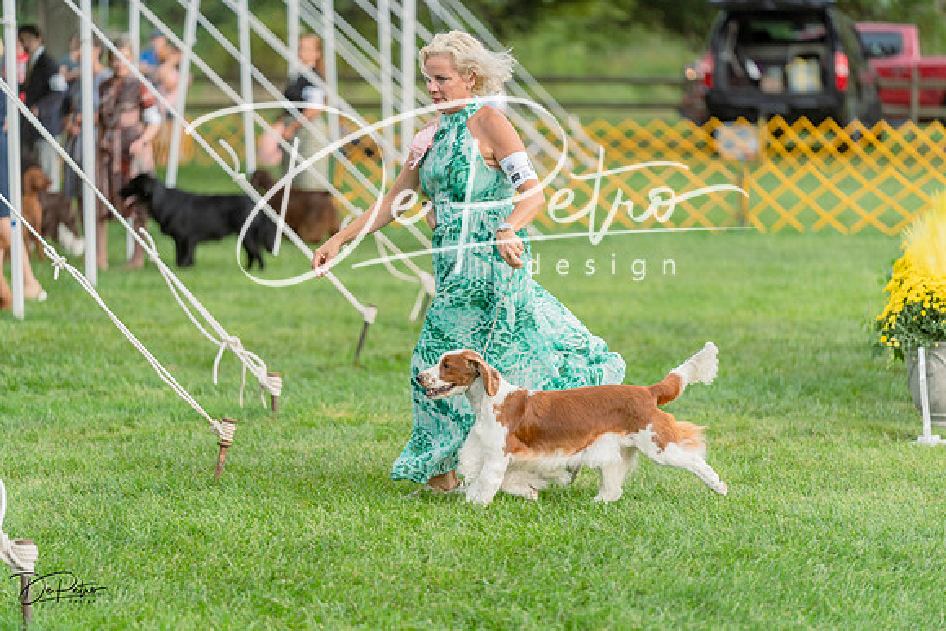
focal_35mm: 164
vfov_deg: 8.4
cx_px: 473
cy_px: 316
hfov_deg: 12.5
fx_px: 4310
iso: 1000
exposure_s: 1/640
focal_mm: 164
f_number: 2.8
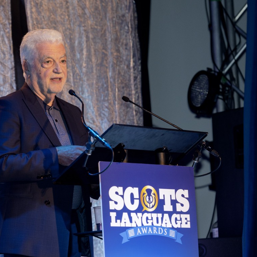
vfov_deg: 10.1
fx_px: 1453
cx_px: 95
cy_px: 128
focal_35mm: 173
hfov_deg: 10.1
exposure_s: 1/125
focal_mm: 135
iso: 1250
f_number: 3.2
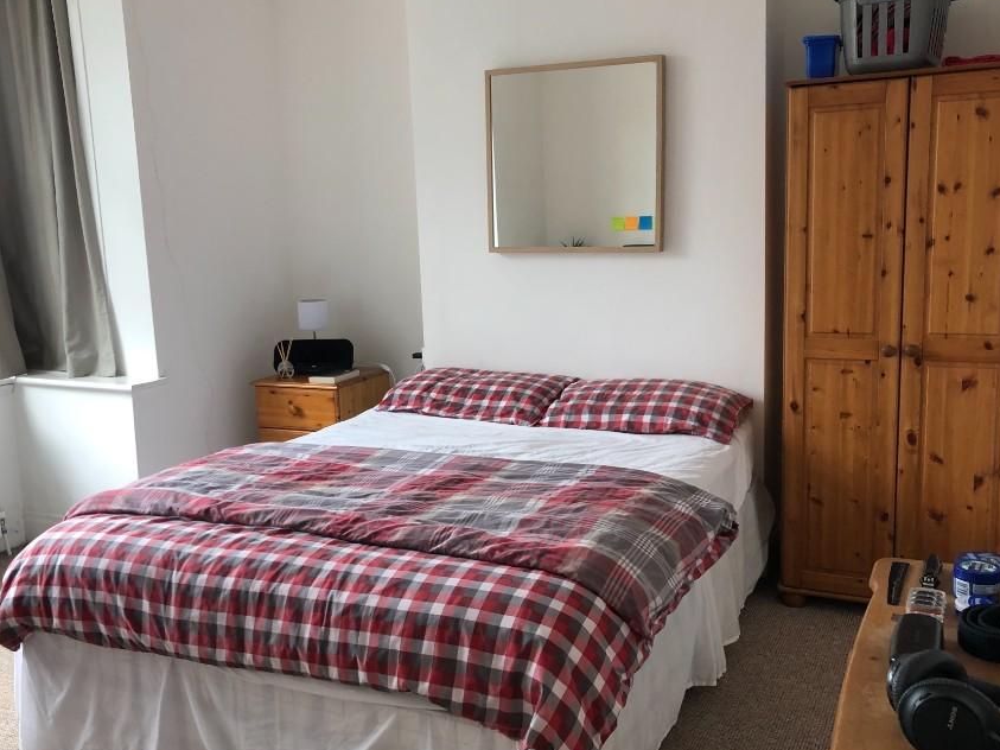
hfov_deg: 53.9
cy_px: 369
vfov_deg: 41.8
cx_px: 454
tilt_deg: -8.0
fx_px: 982
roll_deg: +4.2
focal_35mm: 34
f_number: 1.8
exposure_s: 1/30
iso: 25
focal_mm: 4
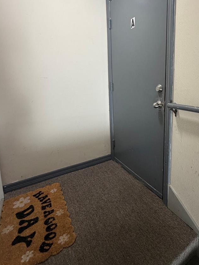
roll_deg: +0.1
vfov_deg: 80.9
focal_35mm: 20
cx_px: 134
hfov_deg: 64.1
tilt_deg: -9.2
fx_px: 153
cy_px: 108
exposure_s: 1/120
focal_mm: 2.22
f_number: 2.2
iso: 320
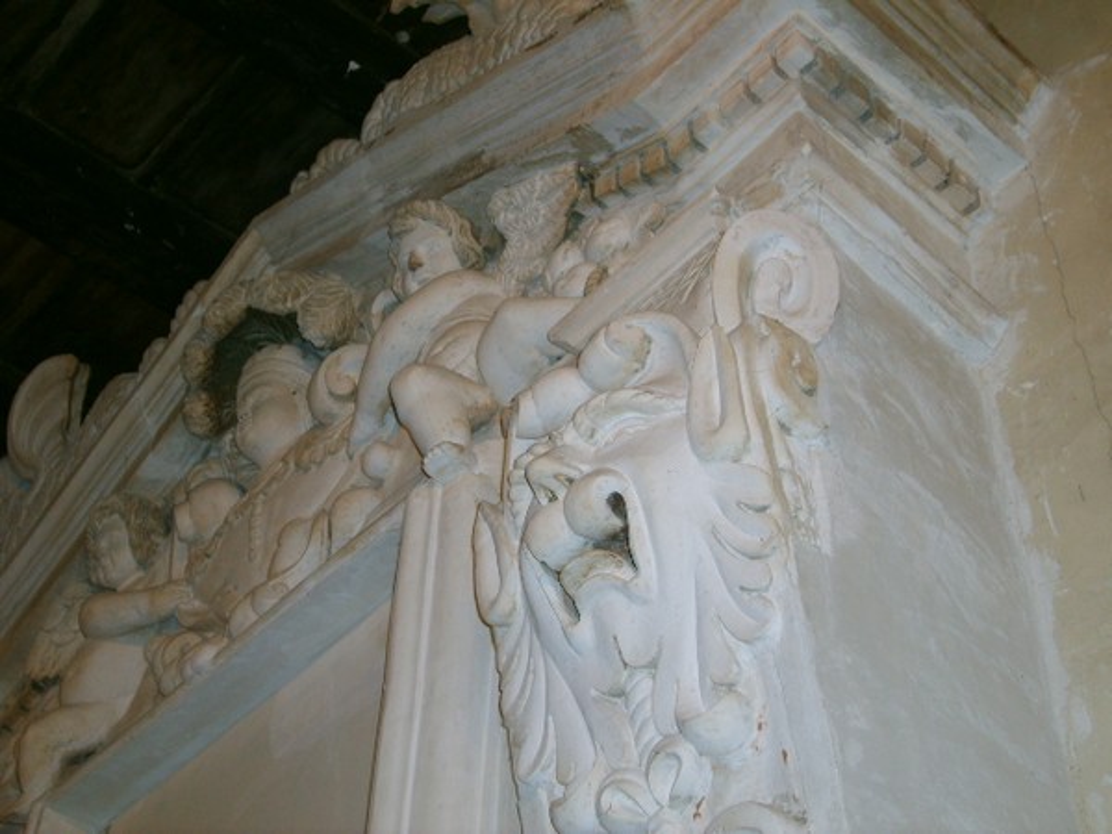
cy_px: 417
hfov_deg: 36.8
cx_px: 556
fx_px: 1670
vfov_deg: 28.0
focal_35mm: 52
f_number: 3.3
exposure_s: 1/45
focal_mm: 8.7
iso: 100
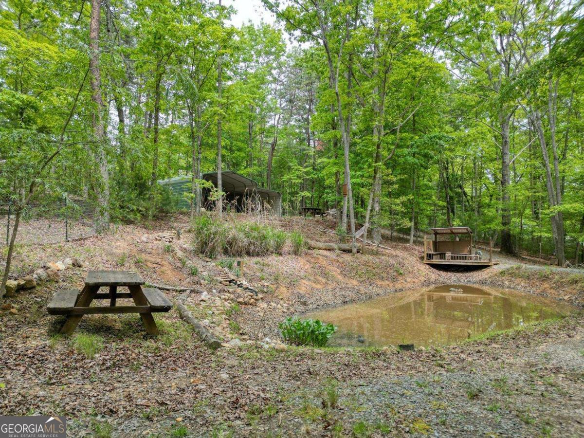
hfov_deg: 71.6
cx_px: 292
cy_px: 219
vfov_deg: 56.8
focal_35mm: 24
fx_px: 405
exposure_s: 1/1000
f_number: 1.7
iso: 150
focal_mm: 6.72
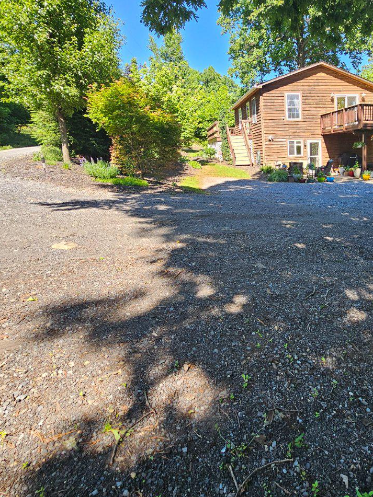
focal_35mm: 21
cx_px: 274
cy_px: 206
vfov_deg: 78.3
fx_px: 302
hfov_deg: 60.4
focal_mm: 2.2
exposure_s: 1/305
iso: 50
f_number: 2.2
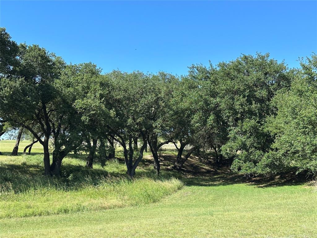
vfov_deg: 30.3
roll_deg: -1.7
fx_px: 440
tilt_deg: +6.2
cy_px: 119
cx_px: 158
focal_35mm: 48
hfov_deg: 39.7
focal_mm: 6.86
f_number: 1.78
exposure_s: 1/1880
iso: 64
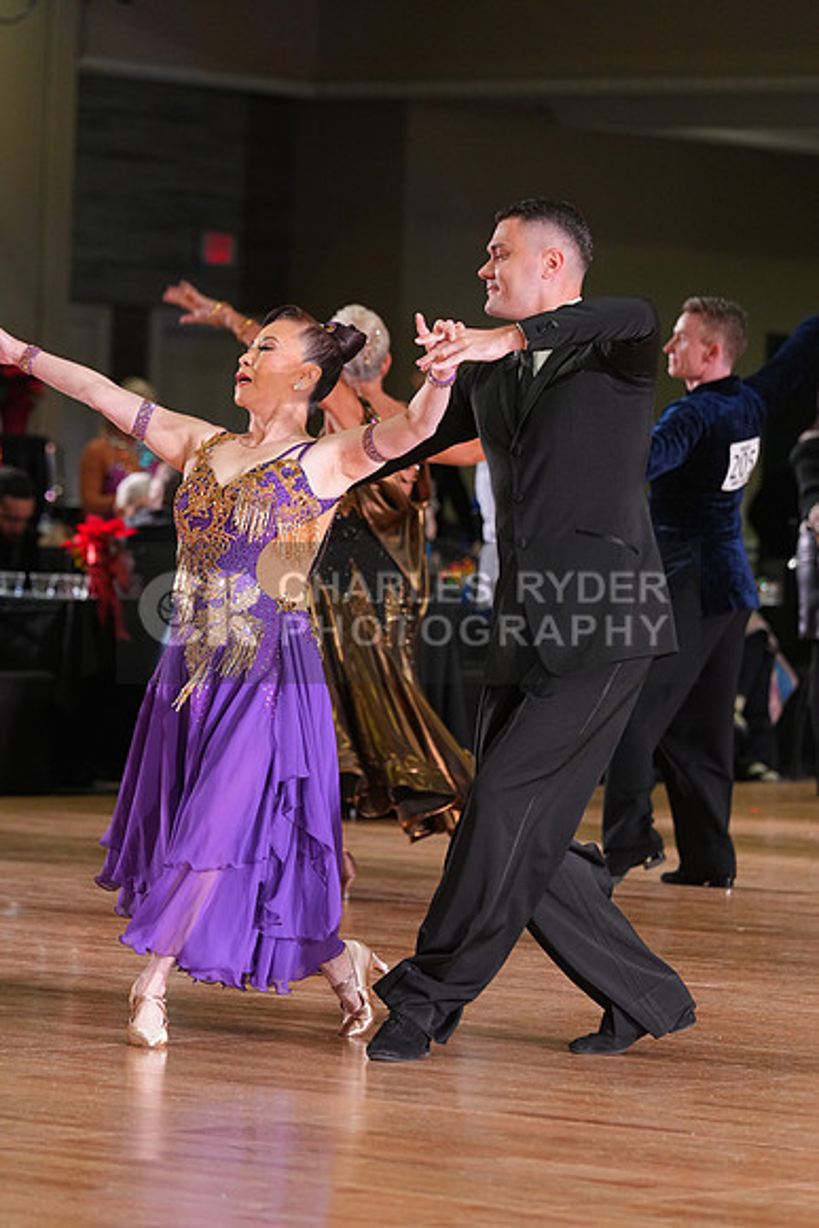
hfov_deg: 7.6
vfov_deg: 11.4
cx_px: 410
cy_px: 614
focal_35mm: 180
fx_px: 6138
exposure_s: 1/200
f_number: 5
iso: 2500
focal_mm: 180
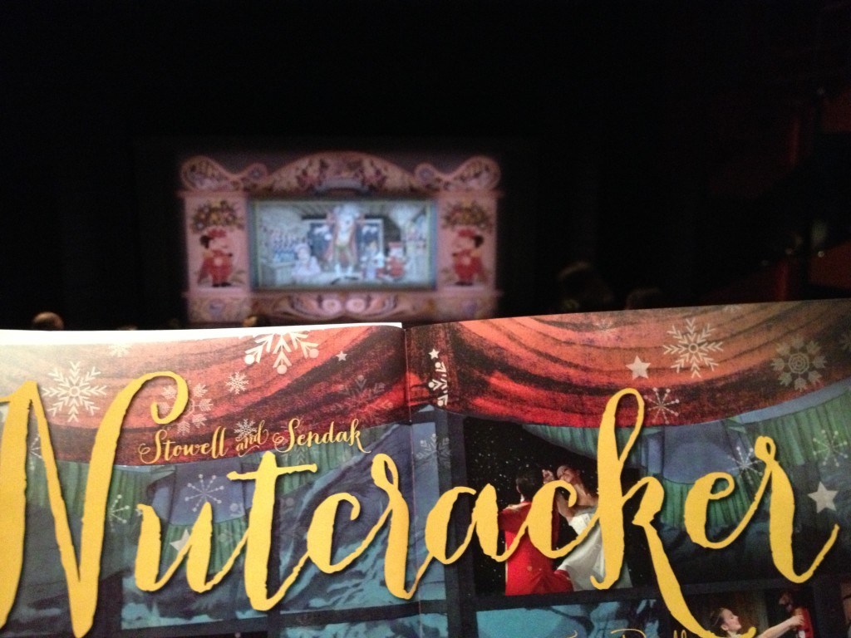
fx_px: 860
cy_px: 319
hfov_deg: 52.6
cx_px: 426
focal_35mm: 35
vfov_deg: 40.7
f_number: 2.4
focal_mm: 4.28
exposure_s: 1/15
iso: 800
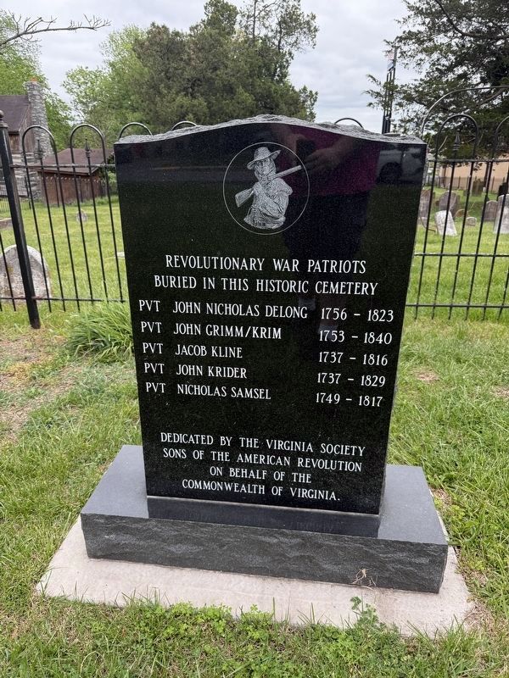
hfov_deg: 56.8
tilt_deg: -21.2
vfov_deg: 71.6
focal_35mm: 24
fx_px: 471
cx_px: 254
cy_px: 339
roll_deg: -1.5
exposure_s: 1/299
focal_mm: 6.76
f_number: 1.78
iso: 100
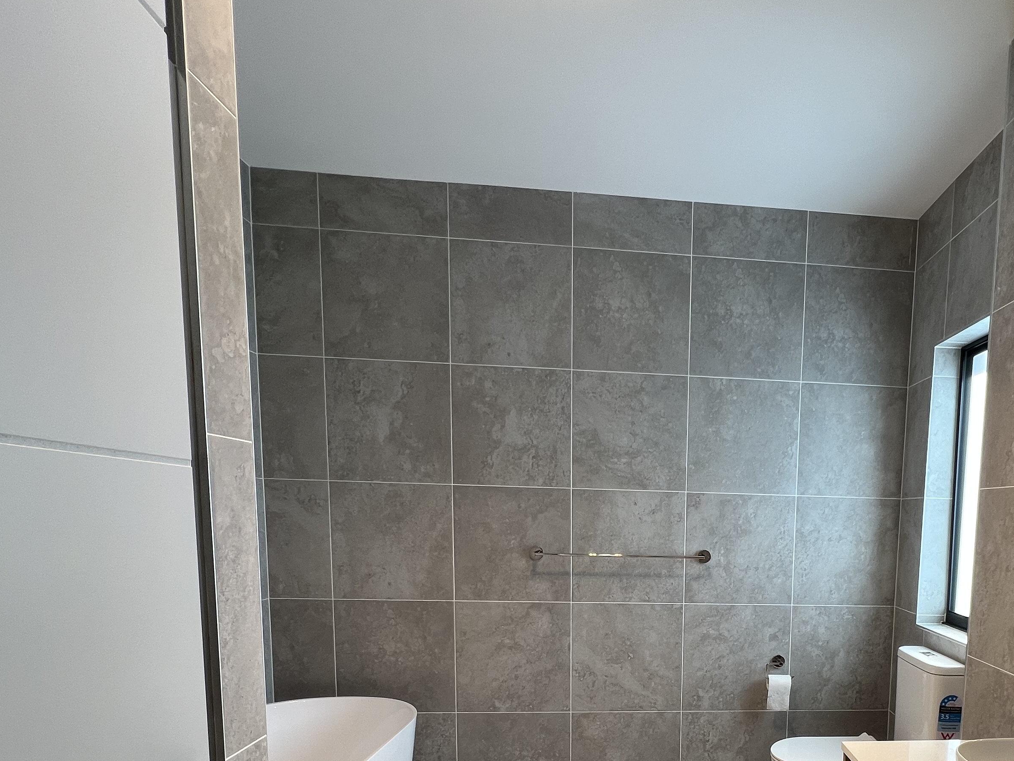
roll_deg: -0.8
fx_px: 644
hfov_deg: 72.7
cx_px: 720
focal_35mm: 22
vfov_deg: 57.2
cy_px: 592
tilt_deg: -7.1
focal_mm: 1.57
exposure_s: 1/100
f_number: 1.8
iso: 32
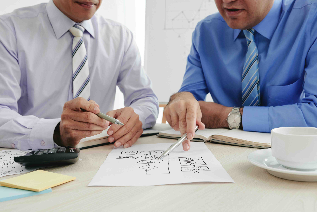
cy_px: 106
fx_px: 308
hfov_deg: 54.4
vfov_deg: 37.9
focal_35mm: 35
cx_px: 158
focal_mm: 35
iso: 800
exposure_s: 1/125
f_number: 8
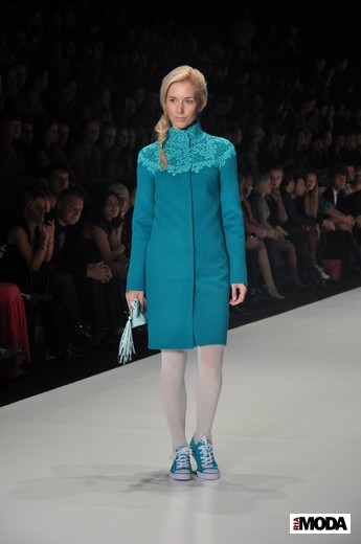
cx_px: 180
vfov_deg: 17.1
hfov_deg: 11.4
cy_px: 272
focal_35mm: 120
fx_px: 1811
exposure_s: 1/125
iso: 1000
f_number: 5.3
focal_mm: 80
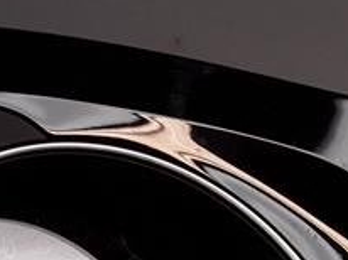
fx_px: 874
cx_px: -169
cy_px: 331
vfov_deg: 16.1
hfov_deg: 19.7
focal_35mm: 87
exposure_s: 1/206
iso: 40
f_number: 1.9
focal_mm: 2.91
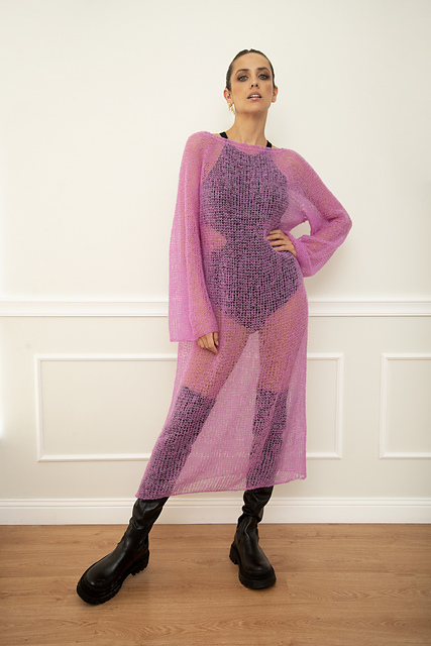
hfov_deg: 33.4
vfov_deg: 48.4
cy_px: 323
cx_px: 216
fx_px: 718
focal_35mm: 40
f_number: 7.1
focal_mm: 40
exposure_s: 1/200
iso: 640
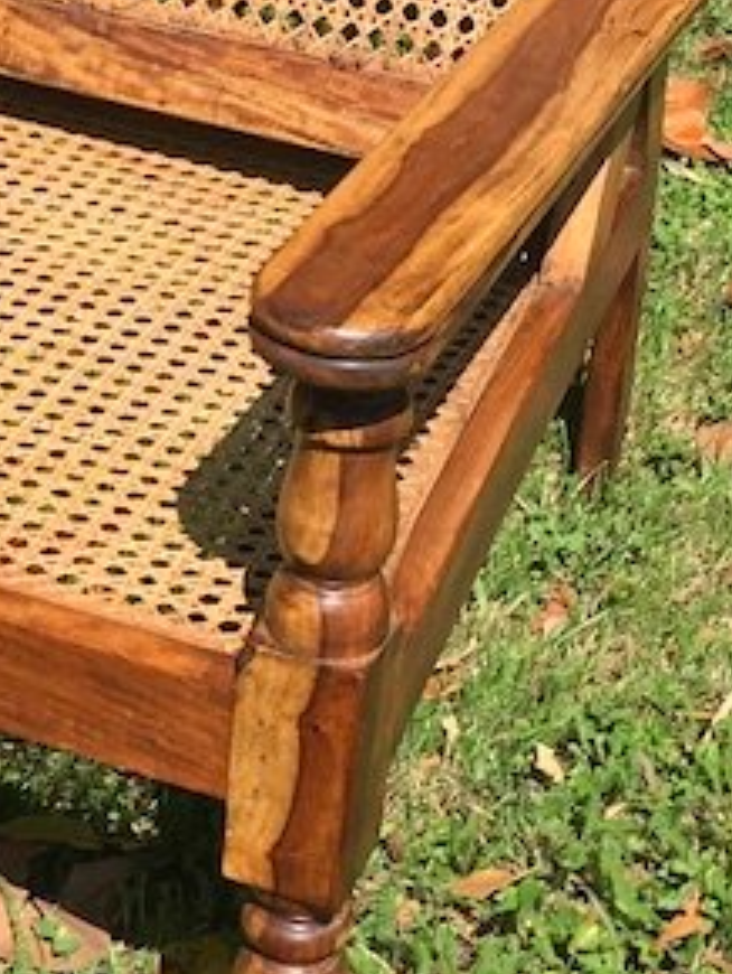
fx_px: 3041
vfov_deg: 18.0
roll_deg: +3.8
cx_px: 225
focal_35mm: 108
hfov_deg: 13.7
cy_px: 161
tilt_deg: -28.1
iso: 25
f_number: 2.2
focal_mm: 4.15
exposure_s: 1/1672
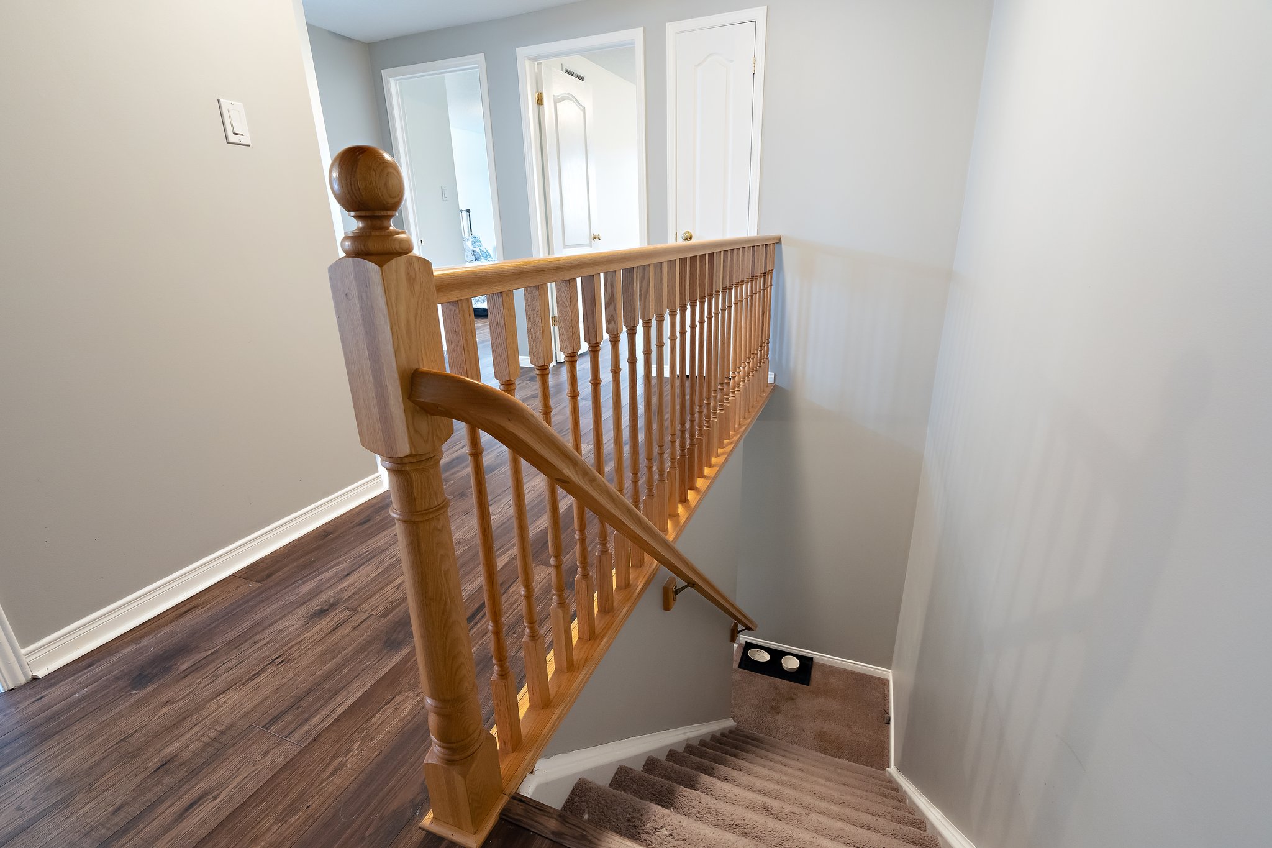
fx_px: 565
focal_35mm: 16
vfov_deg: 73.7
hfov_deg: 96.7
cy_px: 424
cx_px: 636
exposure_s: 1/1.25
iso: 1600
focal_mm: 16
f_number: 8
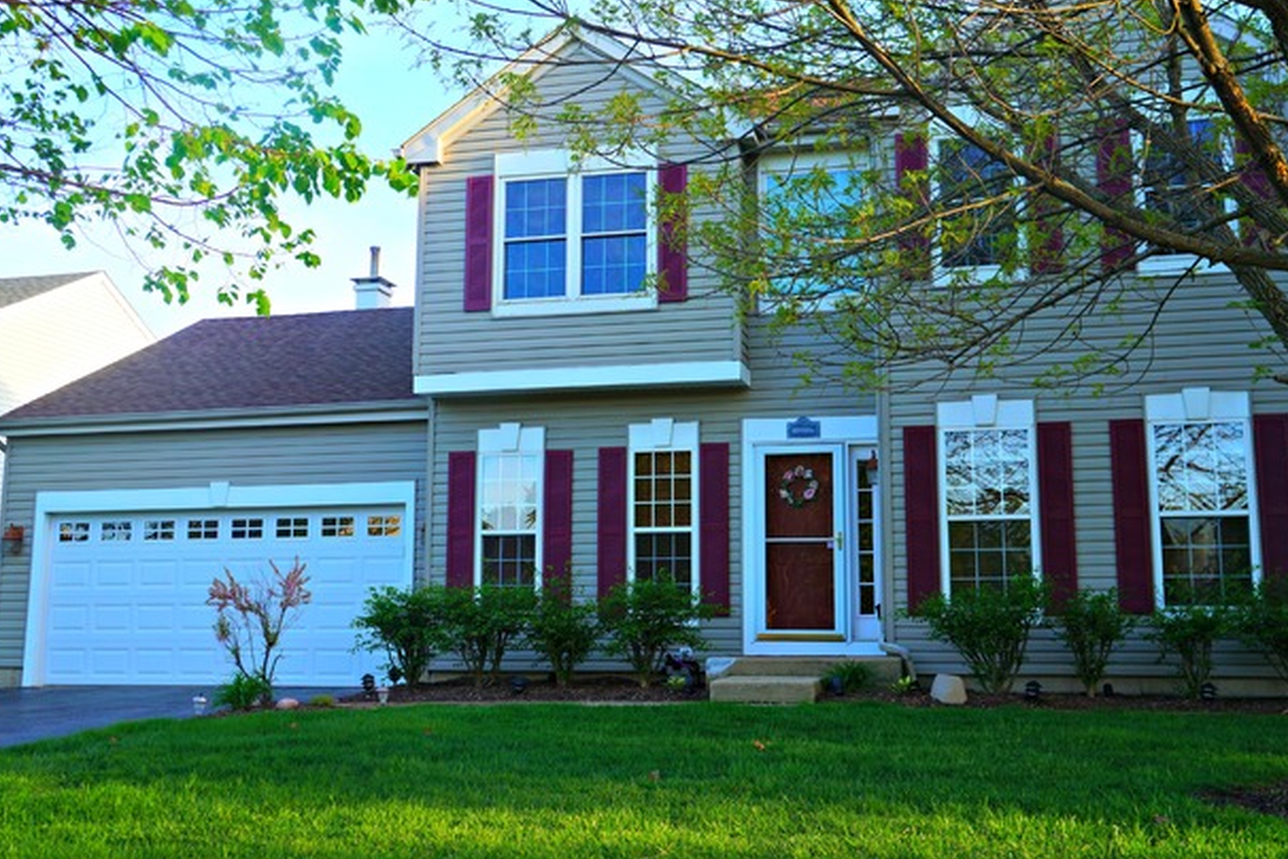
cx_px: 648
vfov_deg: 35.1
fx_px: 1359
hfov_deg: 50.7
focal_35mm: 38
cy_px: 423
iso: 100
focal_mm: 24
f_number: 6.3
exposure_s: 1/80
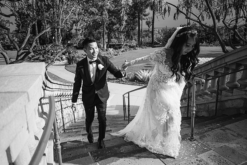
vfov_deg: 46.4
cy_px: 82
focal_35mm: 28
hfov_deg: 65.5
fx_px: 192
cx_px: 124
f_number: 2.8
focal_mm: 28
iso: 100
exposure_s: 1/2000
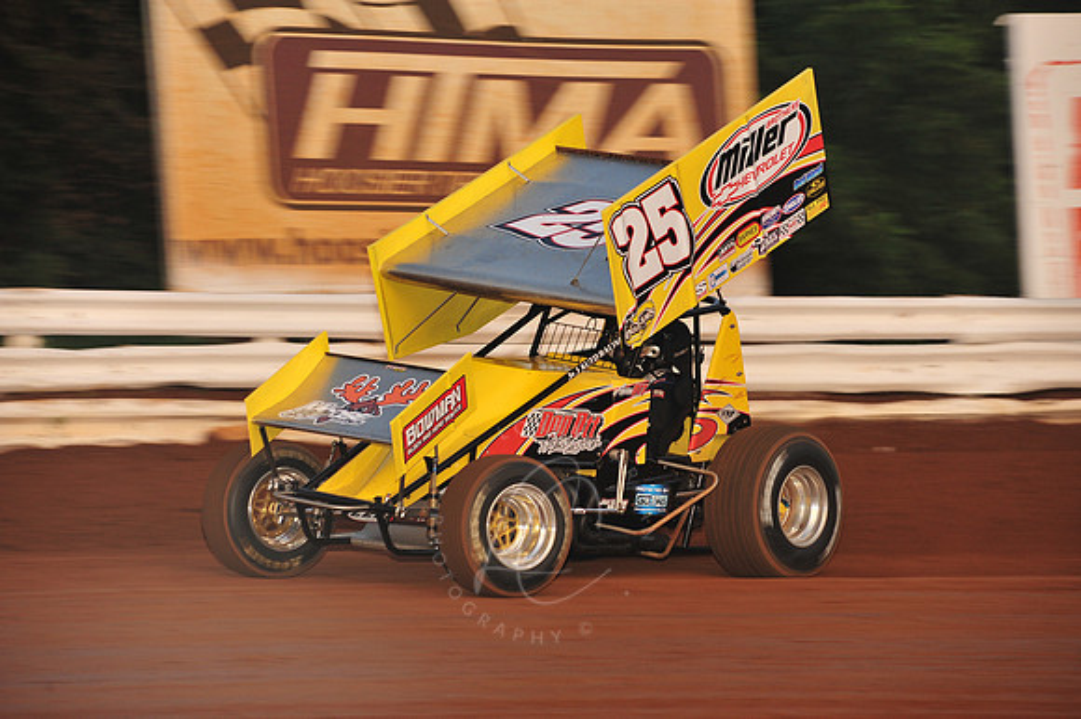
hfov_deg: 10.3
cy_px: 360
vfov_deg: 6.9
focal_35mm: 200
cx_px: 540
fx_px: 6002
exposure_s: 1/320
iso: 1000
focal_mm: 200
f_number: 7.1
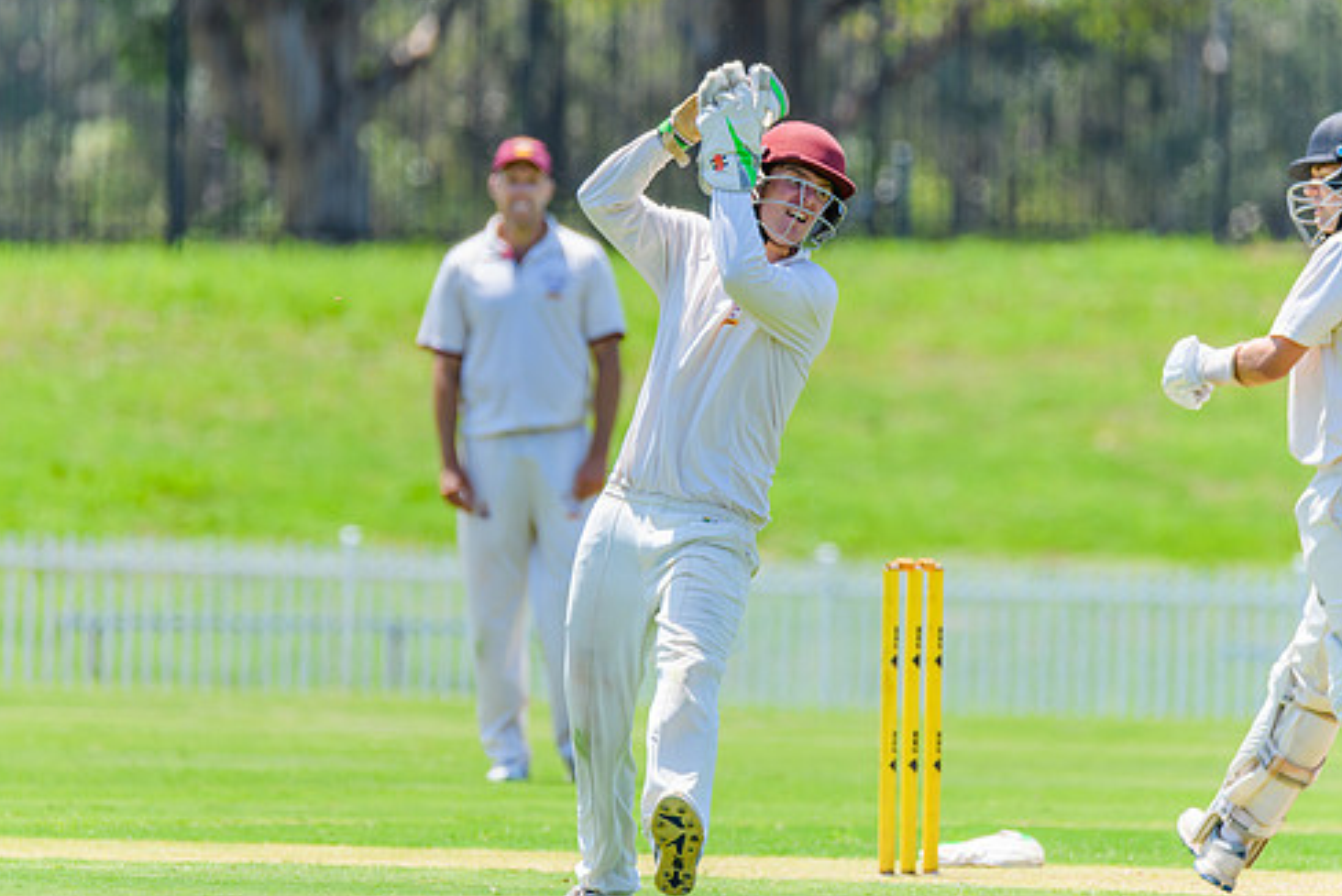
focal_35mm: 621
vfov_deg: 2.2
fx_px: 23162
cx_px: 644
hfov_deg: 3.3
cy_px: 374
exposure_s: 1/800
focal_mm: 460
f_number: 6.3
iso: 400
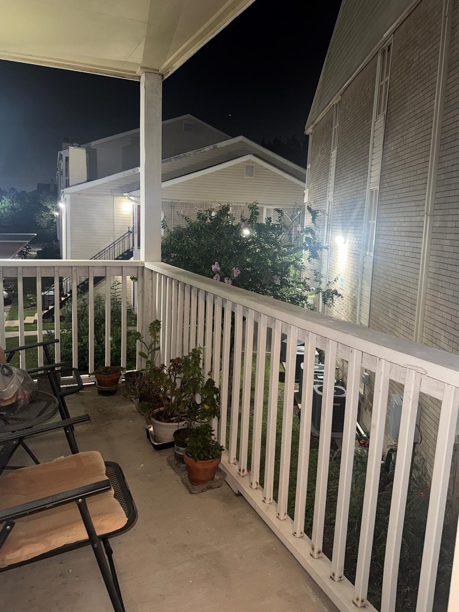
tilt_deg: -7.3
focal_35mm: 26
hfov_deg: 53.0
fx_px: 460
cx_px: 229
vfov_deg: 67.3
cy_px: 290
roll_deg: -2.2
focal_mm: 6.76
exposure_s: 1/7
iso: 125
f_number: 1.78
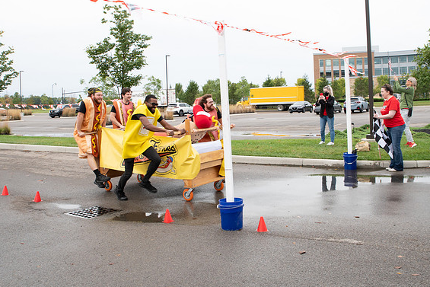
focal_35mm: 39
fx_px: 466
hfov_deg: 49.5
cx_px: 221
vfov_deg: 34.1
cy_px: 118
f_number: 7.1
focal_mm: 26
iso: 640
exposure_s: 1/250
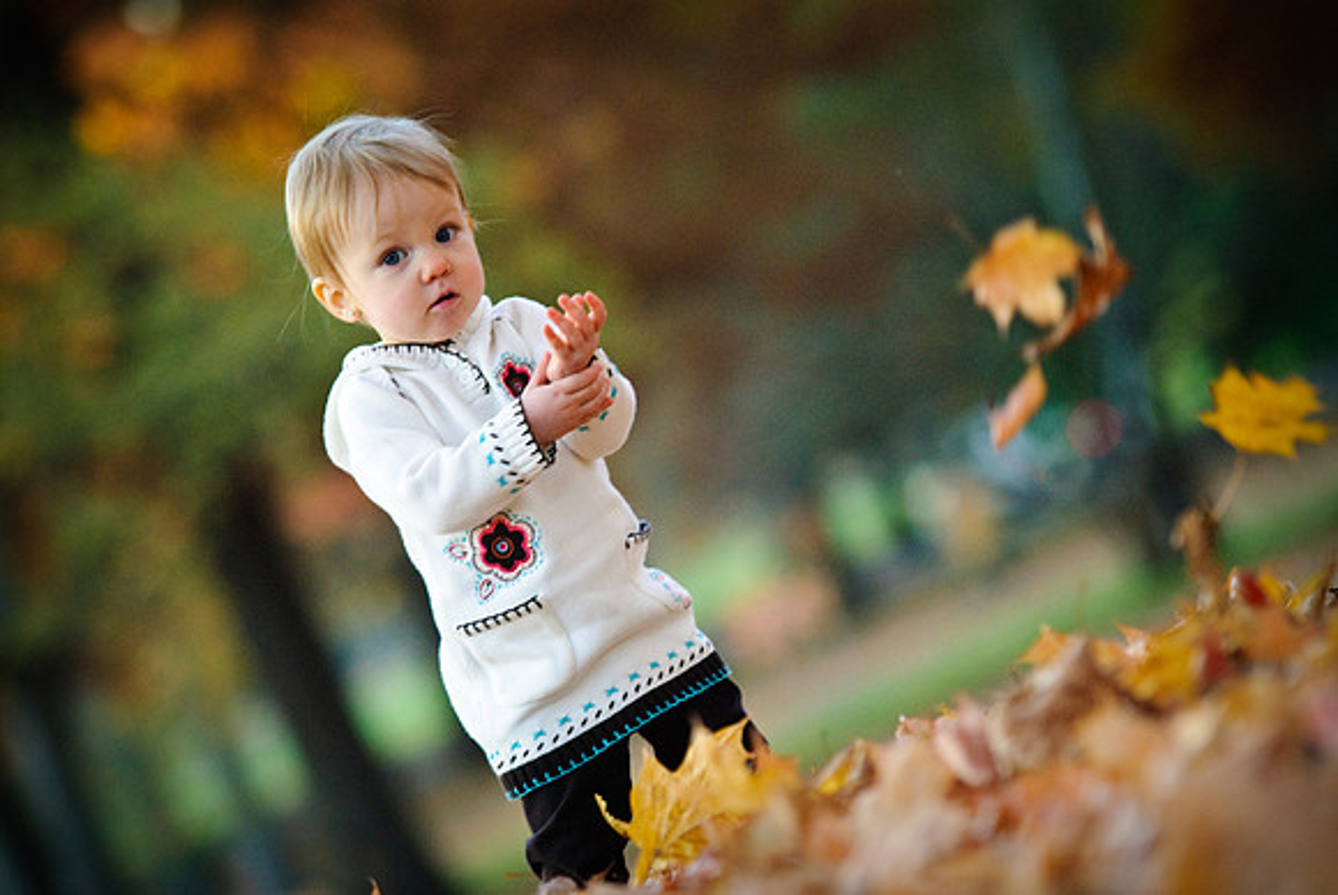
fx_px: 7534
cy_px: 448
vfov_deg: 6.8
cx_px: 669
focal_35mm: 202
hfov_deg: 10.1
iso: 400
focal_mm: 135
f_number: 2.8
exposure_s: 1/180
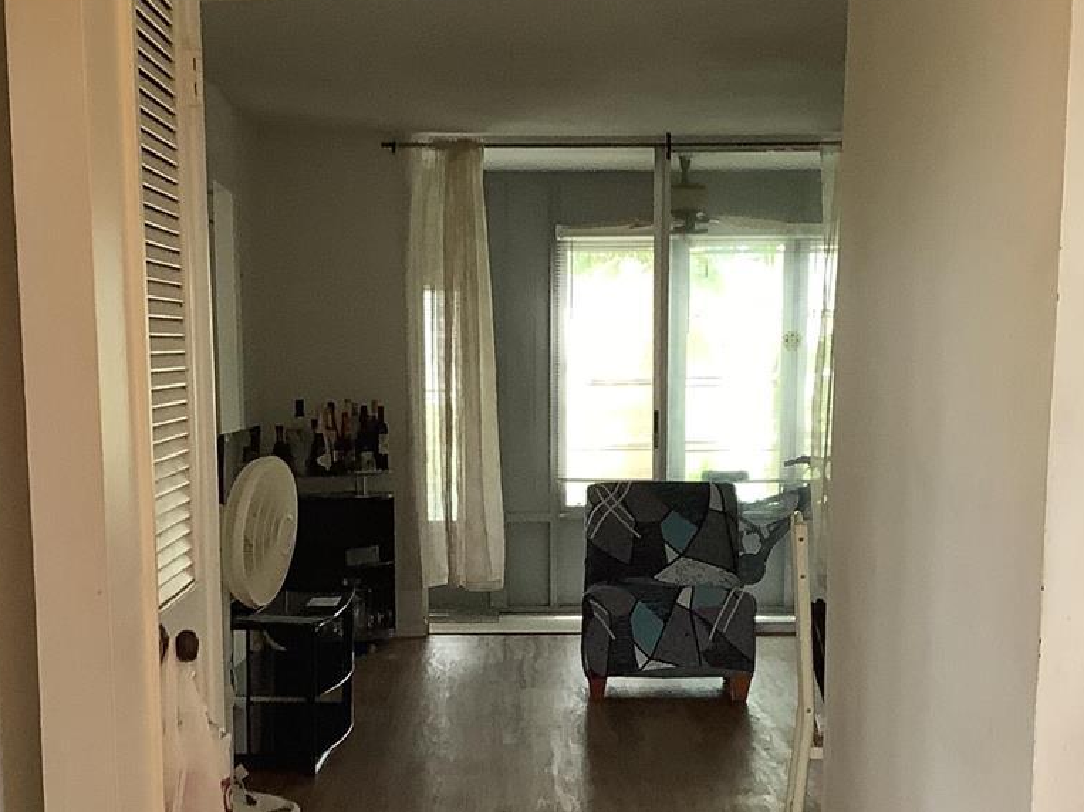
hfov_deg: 29.8
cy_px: 717
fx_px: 2035
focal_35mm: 65
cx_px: 526
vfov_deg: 22.1
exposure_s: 1/60
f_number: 2.4
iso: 80
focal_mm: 3.3
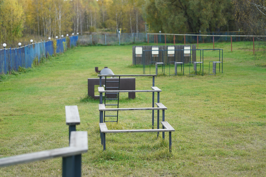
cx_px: 133
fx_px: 628
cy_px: 88
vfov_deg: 16.1
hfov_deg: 23.9
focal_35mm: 85
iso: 160
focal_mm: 85
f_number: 1.8
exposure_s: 1/800
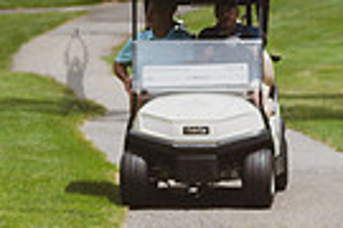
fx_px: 5126
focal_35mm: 538
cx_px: 401
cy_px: 194
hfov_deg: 3.8
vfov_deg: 2.6
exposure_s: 1/4000
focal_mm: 125
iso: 200
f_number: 4
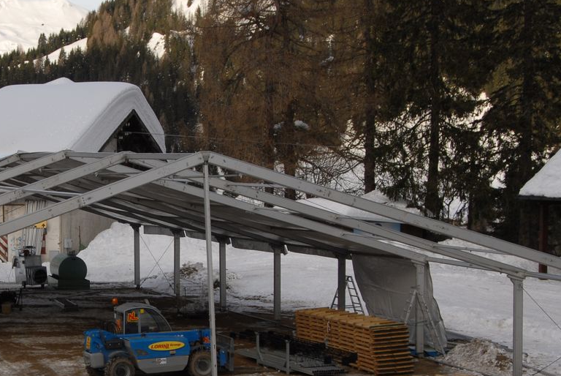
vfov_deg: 13.7
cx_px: 83
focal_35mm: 100
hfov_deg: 20.1
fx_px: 1560
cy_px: 267
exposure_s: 1/180
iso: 125
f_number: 7.1
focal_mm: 32
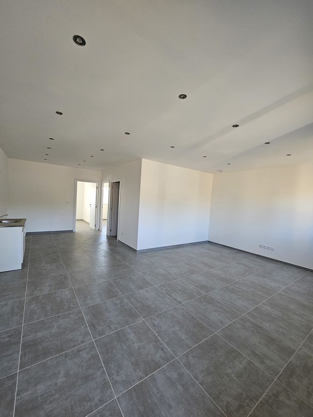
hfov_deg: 89.9
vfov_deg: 106.2
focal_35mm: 13
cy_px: 208
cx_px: 156
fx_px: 157
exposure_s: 1/71
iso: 100
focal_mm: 2.2
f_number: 2.2
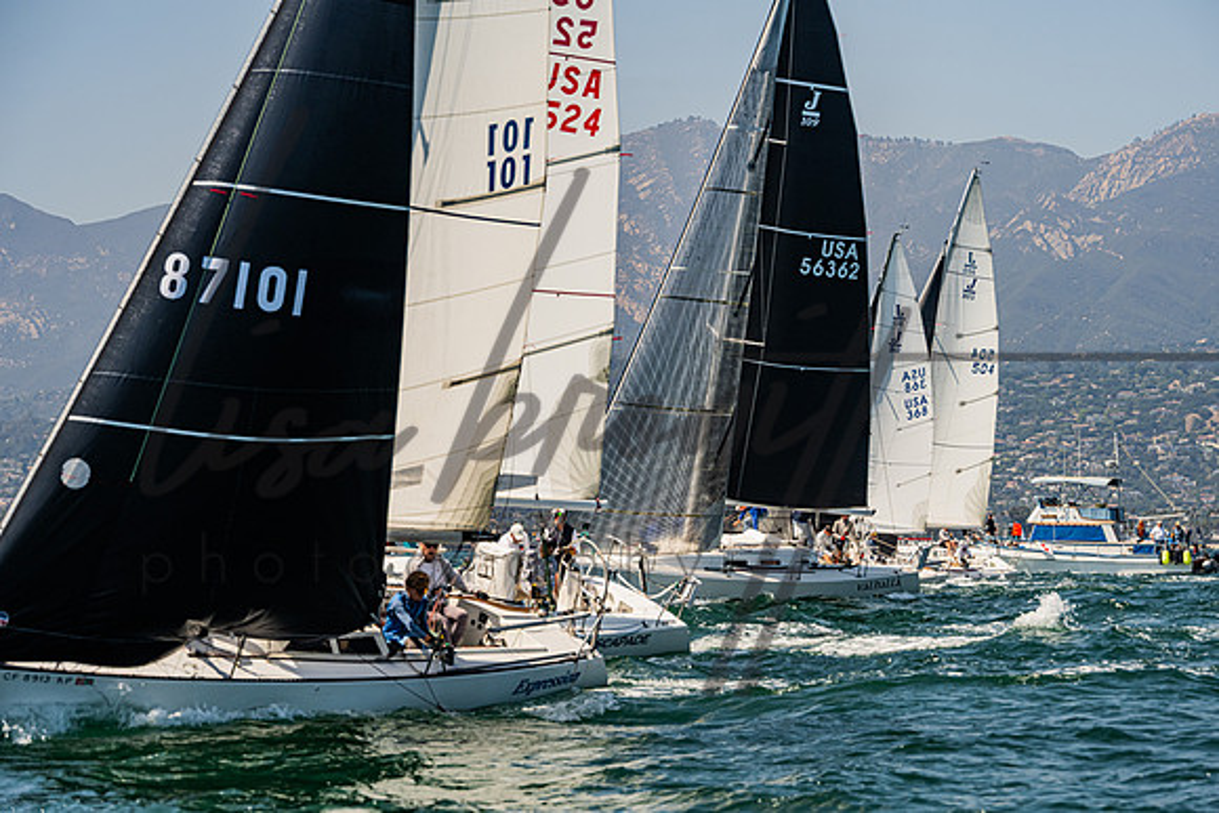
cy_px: 406
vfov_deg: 12.3
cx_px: 632
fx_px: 3789
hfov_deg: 18.3
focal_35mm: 112
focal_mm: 105
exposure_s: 1/2000
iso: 500
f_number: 8
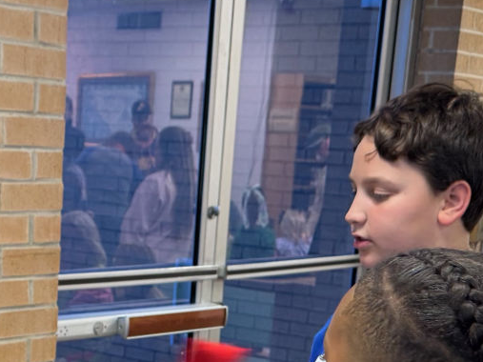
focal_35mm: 90
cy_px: 489
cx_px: 110
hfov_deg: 21.6
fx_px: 1255
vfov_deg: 15.5
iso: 125
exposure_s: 1/60
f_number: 1.78
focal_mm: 6.76
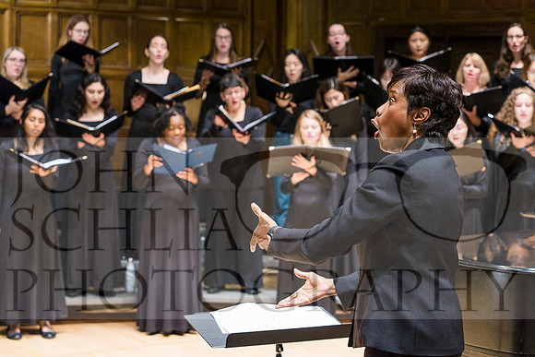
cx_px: 268
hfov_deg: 28.8
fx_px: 1040
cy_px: 178
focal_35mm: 70
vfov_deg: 19.5
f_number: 5
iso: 1600
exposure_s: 1/160
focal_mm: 70
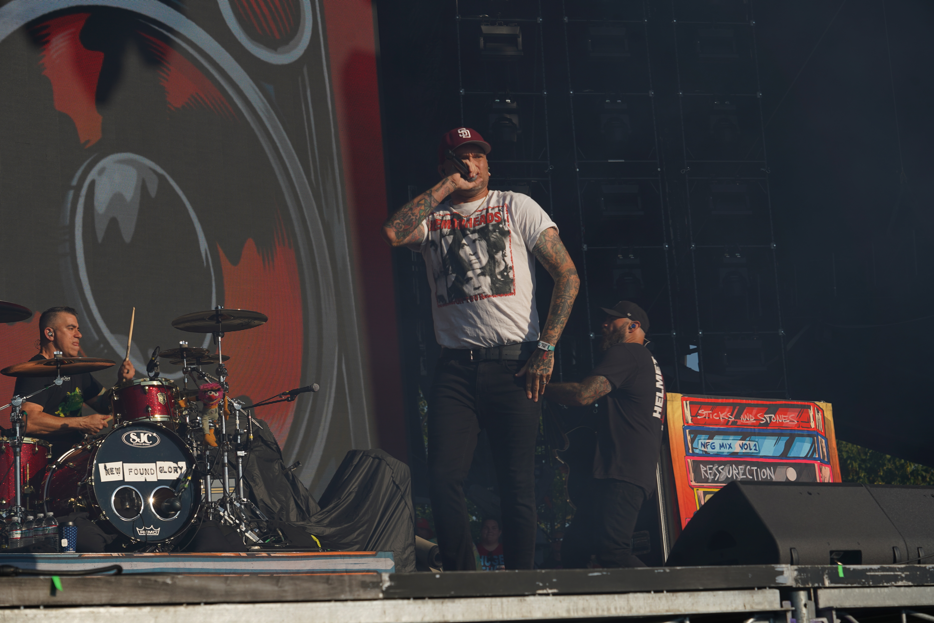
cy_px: 312
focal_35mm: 79
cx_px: 467
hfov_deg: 25.7
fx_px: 2049
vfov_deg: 17.3
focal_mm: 79
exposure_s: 1/400
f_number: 8
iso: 100
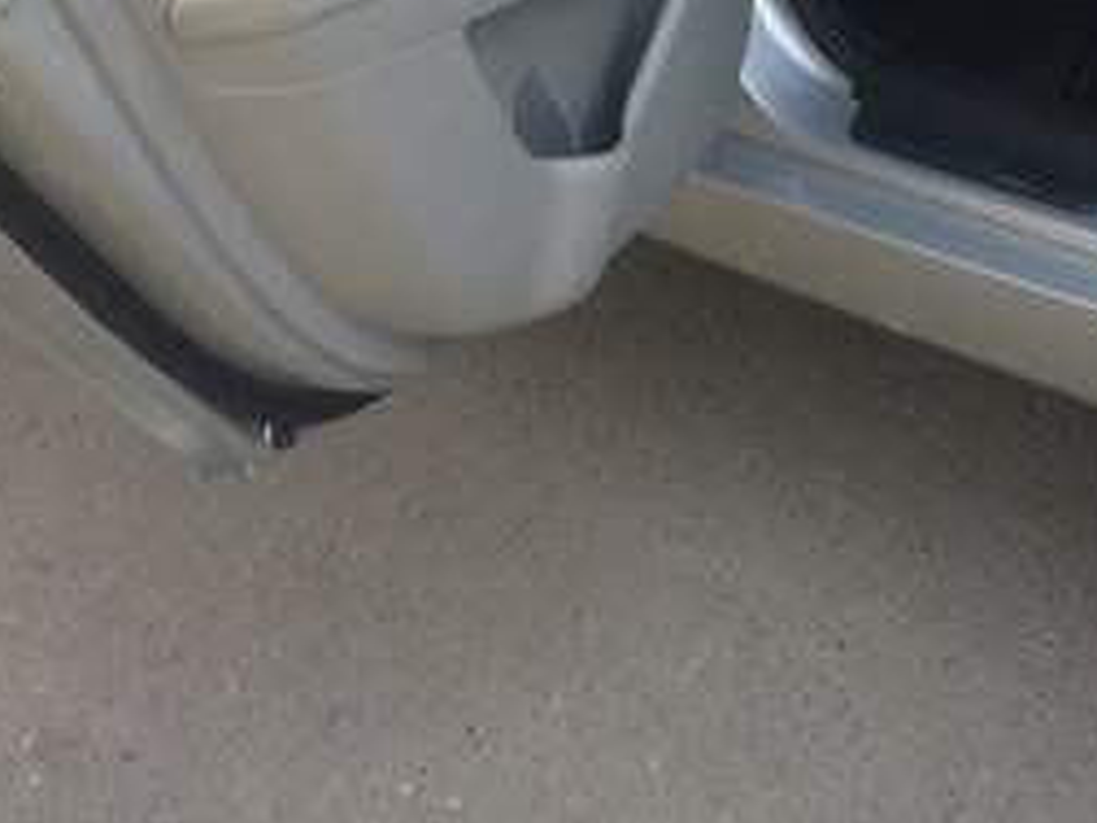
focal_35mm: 76
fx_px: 2408
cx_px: 923
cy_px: -250
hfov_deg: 25.1
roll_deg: +2.5
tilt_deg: -16.8
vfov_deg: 18.1
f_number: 2.2
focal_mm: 4.15
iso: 32
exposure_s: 1/105
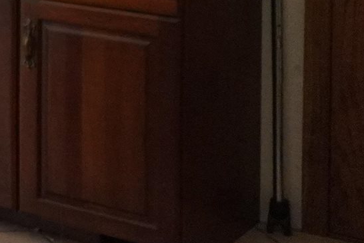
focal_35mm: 135
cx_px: -577
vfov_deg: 9.5
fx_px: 1365
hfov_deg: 11.7
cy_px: -239
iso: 2000
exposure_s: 1/160
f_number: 3.5
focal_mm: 16
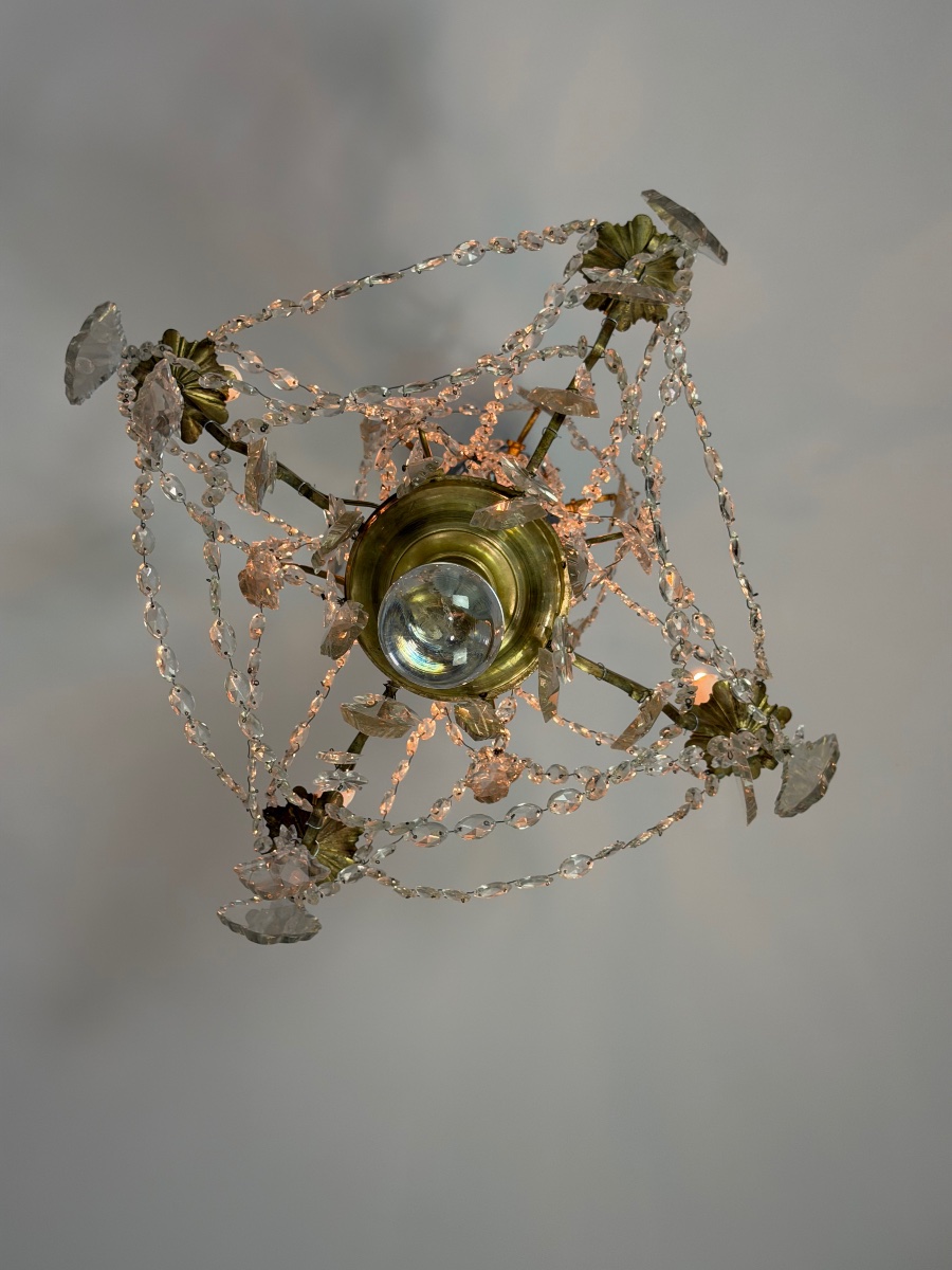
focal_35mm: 48
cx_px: 476
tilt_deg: +81.6
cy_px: 635
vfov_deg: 39.7
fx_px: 1760
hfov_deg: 30.3
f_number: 1.78
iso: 100
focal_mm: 6.76
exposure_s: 1/50
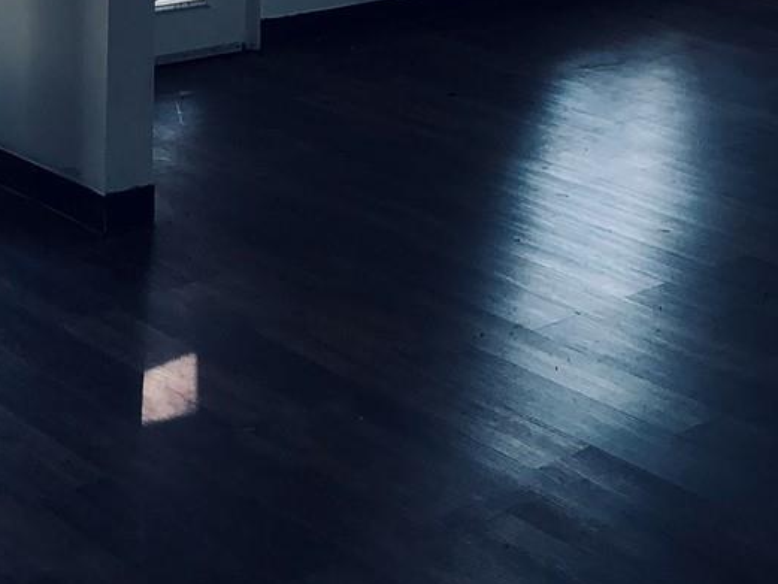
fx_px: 1933
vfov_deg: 15.8
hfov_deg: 22.3
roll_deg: -0.6
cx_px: 662
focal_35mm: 86
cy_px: -293
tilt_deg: -4.0
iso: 25
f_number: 1.8
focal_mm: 4
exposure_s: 1/120
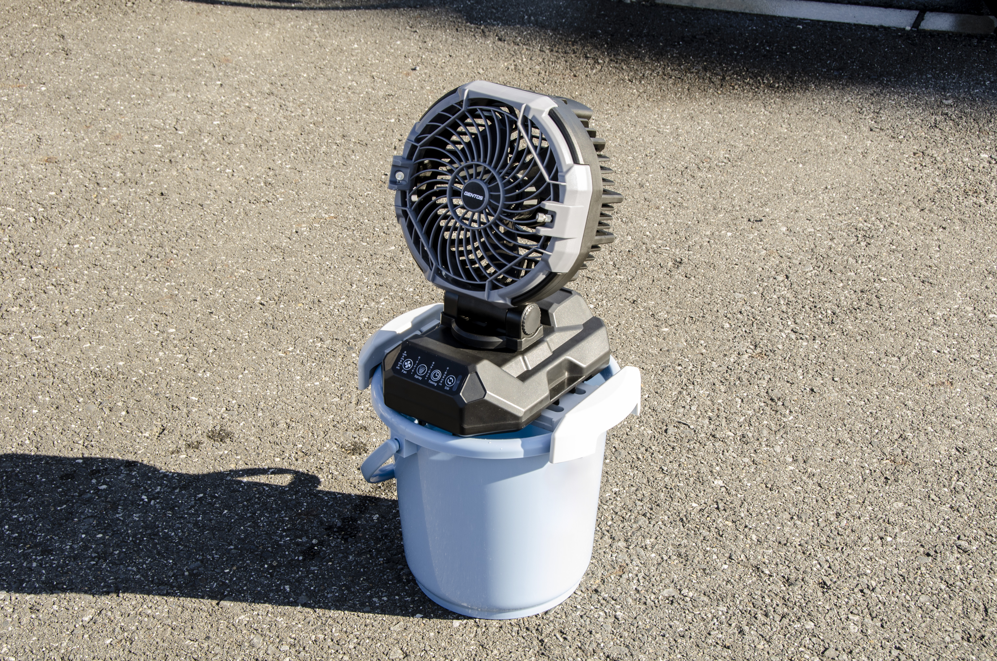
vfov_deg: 22.5
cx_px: 498
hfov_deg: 33.5
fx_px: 1658
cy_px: 330
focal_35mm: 60
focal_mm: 40
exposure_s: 1/25
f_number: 14
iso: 100
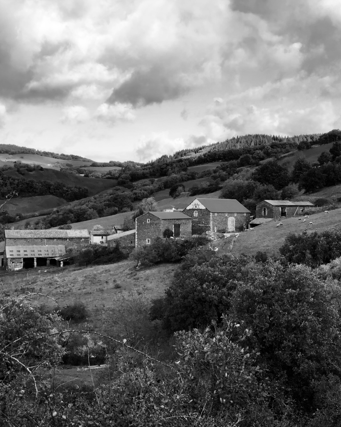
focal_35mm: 68
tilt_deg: +0.8
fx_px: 858
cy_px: 214
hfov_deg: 22.3
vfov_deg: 27.9
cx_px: 252
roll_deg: +0.3
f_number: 2.4
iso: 16
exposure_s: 1/615
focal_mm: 6
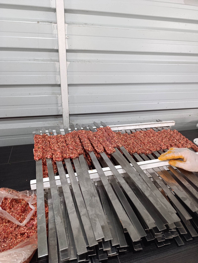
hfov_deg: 59.0
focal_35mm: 23
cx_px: 99
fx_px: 175
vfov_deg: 73.8
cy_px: 132
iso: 1250
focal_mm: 6.14
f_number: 1.6
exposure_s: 1/50
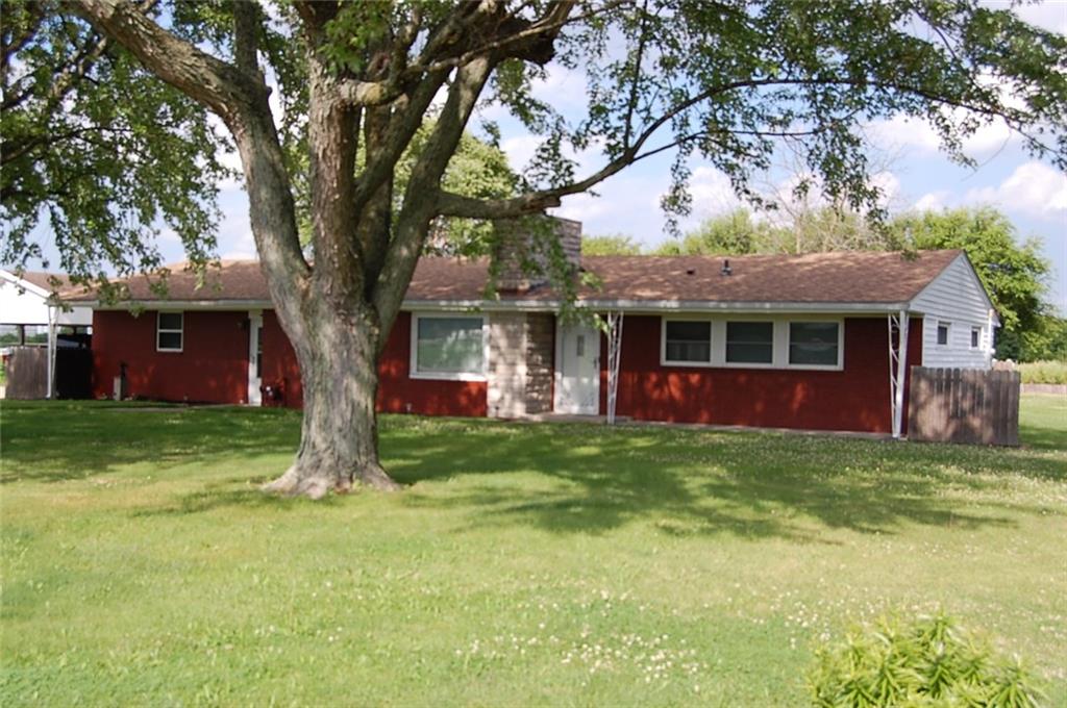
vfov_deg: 29.8
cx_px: 534
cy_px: 354
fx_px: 1332
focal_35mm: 45
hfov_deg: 43.7
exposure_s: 1/250
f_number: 8
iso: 200
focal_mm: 30
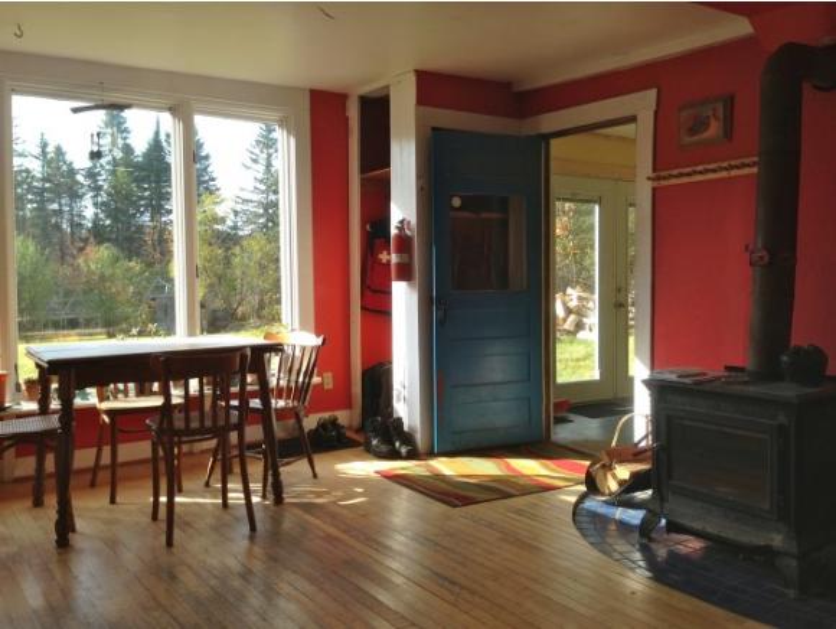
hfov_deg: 55.3
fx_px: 798
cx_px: 418
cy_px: 314
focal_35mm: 33
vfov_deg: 43.0
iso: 50
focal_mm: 4.12
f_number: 2.4
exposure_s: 1/243
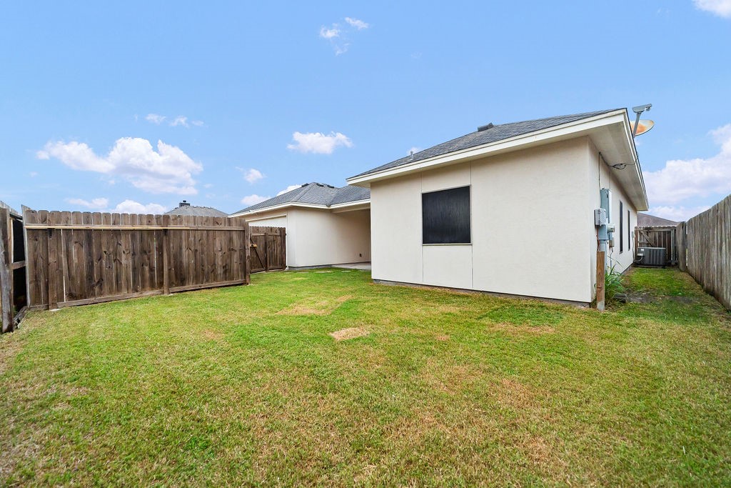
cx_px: 366
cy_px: 244
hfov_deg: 108.3
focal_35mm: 13
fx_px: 264
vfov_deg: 85.4
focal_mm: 9
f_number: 2.8
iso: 640
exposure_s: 1/1600
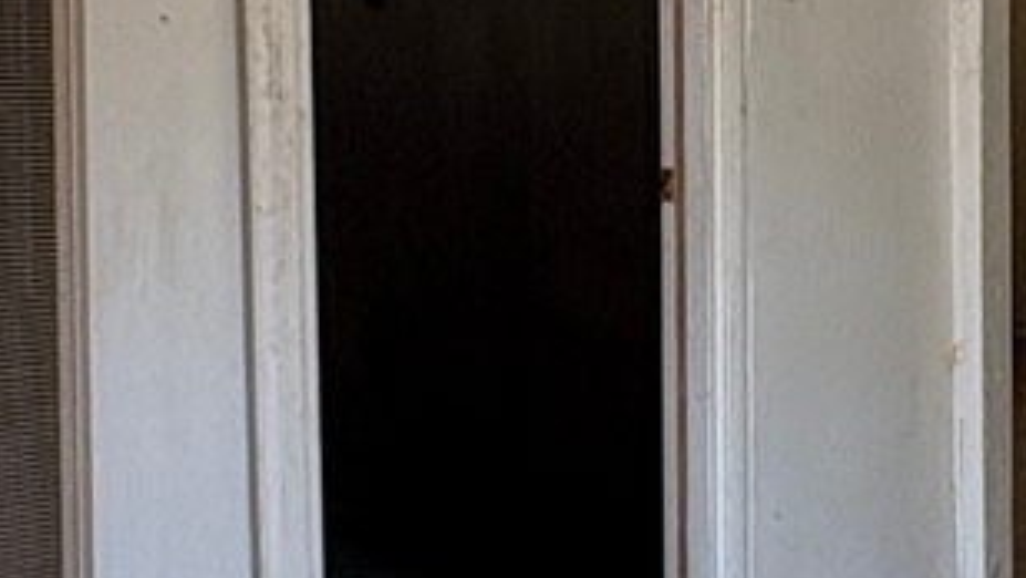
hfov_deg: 19.6
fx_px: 2748
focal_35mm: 101
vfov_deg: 12.0
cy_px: 233
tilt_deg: -5.4
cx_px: 1298
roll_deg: +0.3
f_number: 2.2
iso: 100
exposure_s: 1/99
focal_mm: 2.22
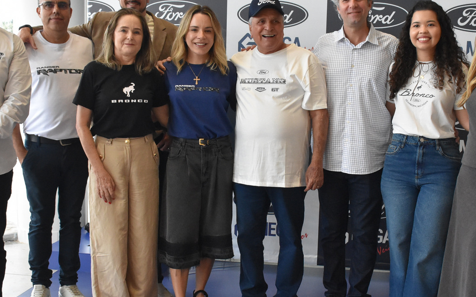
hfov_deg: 37.0
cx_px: 257
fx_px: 711
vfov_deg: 23.6
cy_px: 168
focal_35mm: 55
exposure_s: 1/320
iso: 3200
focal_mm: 23
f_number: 9
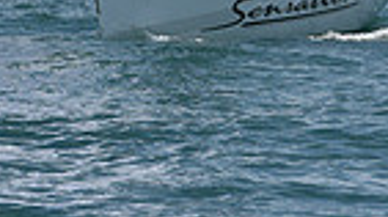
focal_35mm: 475
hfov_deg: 4.5
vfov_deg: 2.5
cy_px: -492
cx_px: 23
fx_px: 4882
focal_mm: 110
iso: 400
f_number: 11
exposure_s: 1/1250
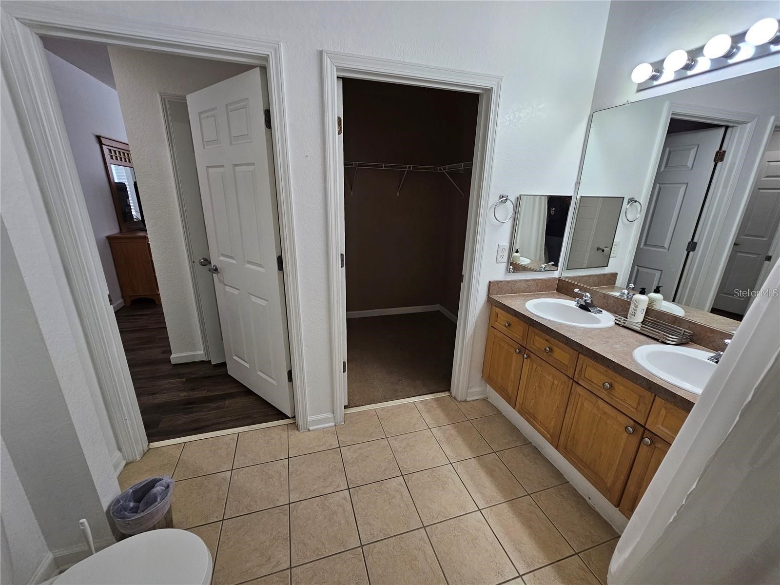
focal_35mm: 13
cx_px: 390
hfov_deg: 106.2
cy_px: 292
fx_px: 293
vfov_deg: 89.9
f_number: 2.2
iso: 160
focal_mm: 2.2
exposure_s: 1/60
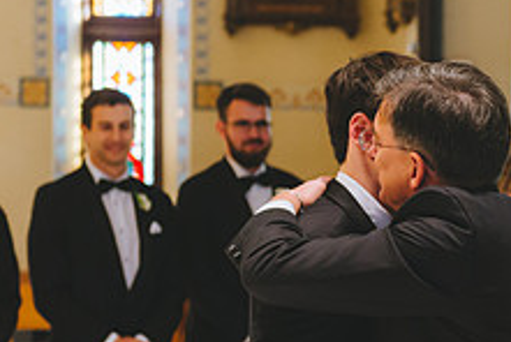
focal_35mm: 152
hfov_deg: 13.2
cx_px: 594
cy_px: 302
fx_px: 2160
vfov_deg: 9.0
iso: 2500
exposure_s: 1/125
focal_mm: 58
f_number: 3.5
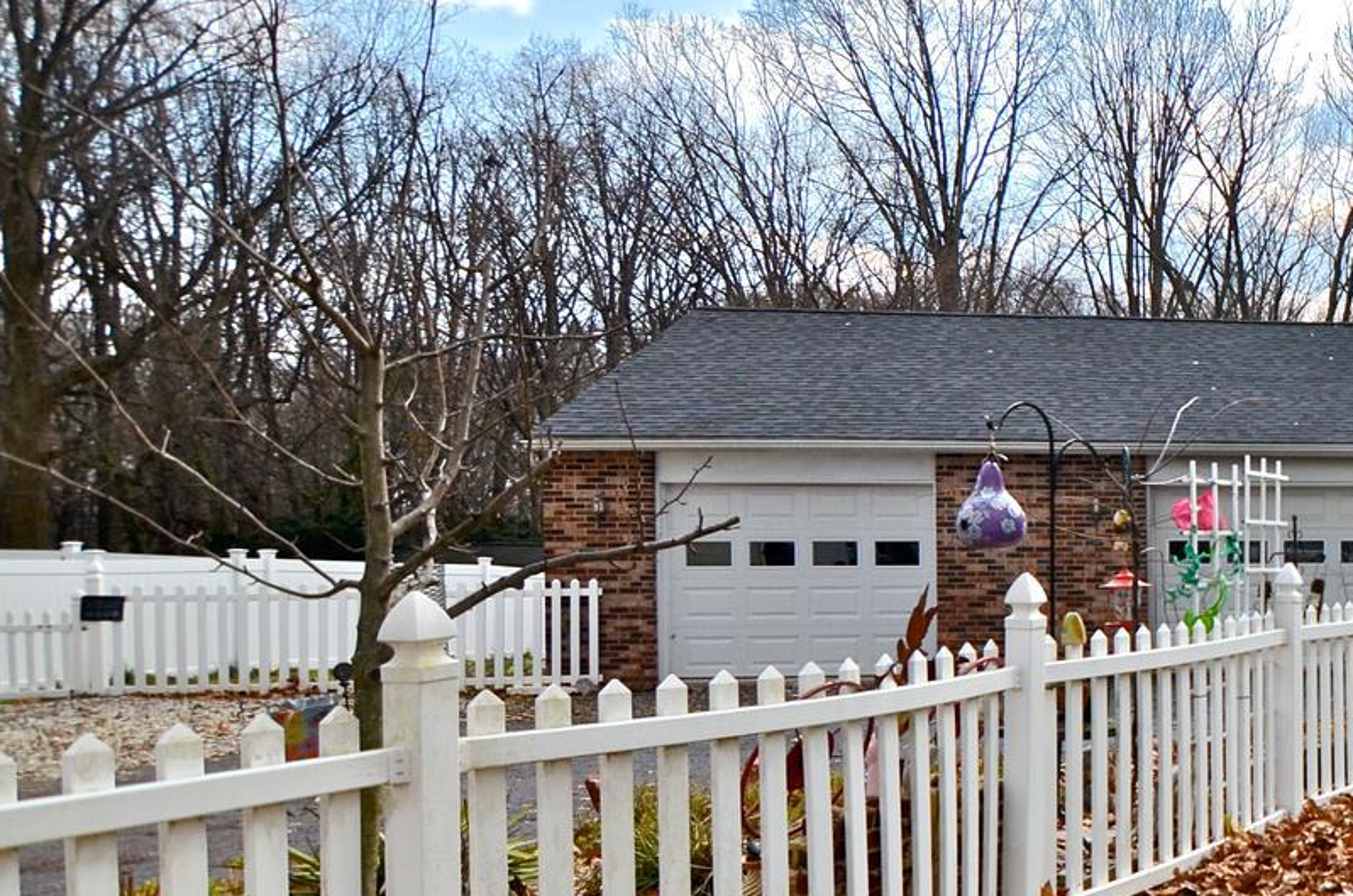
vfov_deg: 31.4
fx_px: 1586
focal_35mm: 42
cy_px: 562
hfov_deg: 34.1
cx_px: 1729
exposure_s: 1/1000
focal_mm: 11
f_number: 3.5
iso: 250
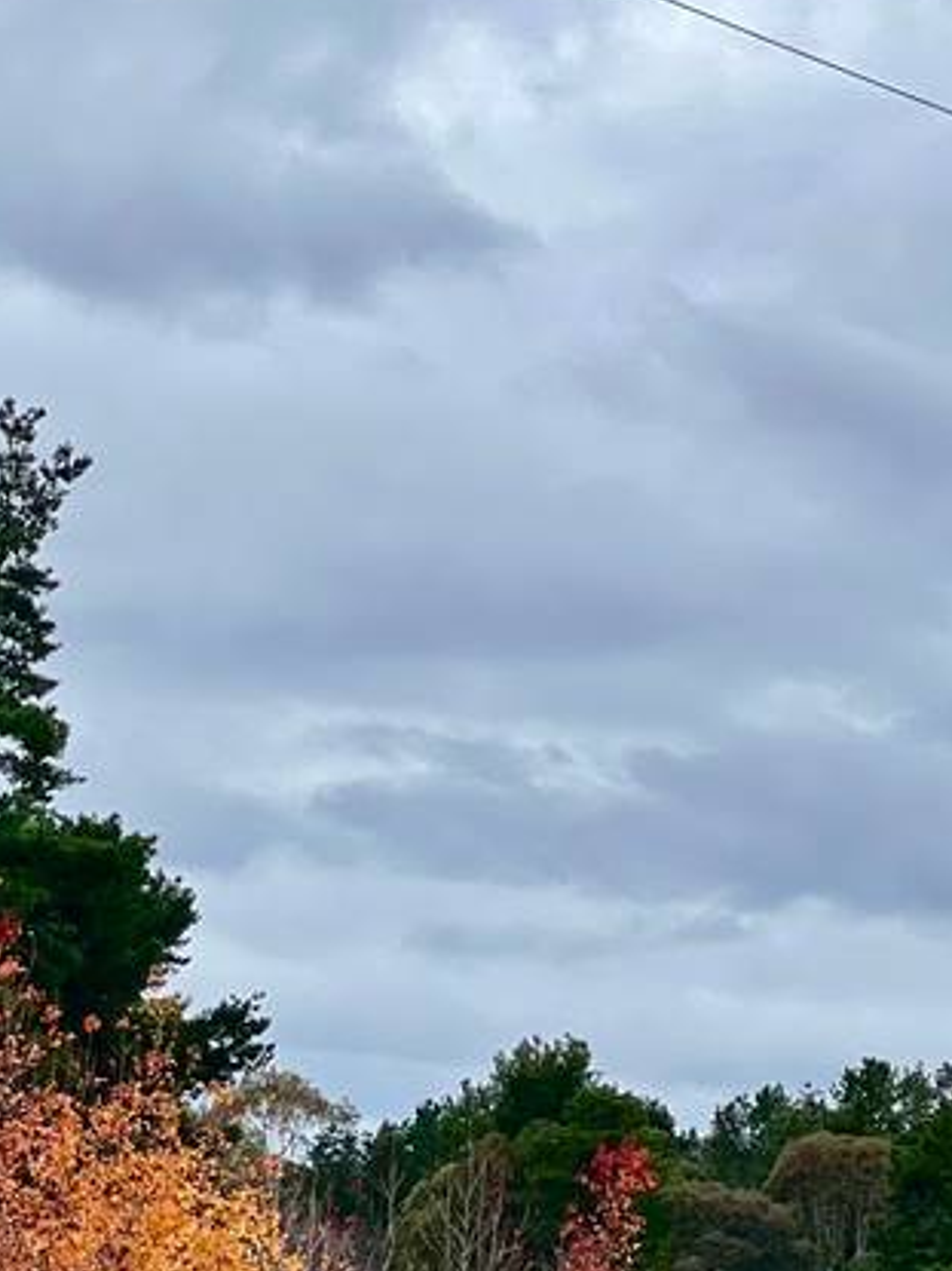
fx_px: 6530
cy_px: 1081
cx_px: -40
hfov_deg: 8.3
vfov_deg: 11.1
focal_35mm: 178
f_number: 2.8
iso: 32
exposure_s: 1/323
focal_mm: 9
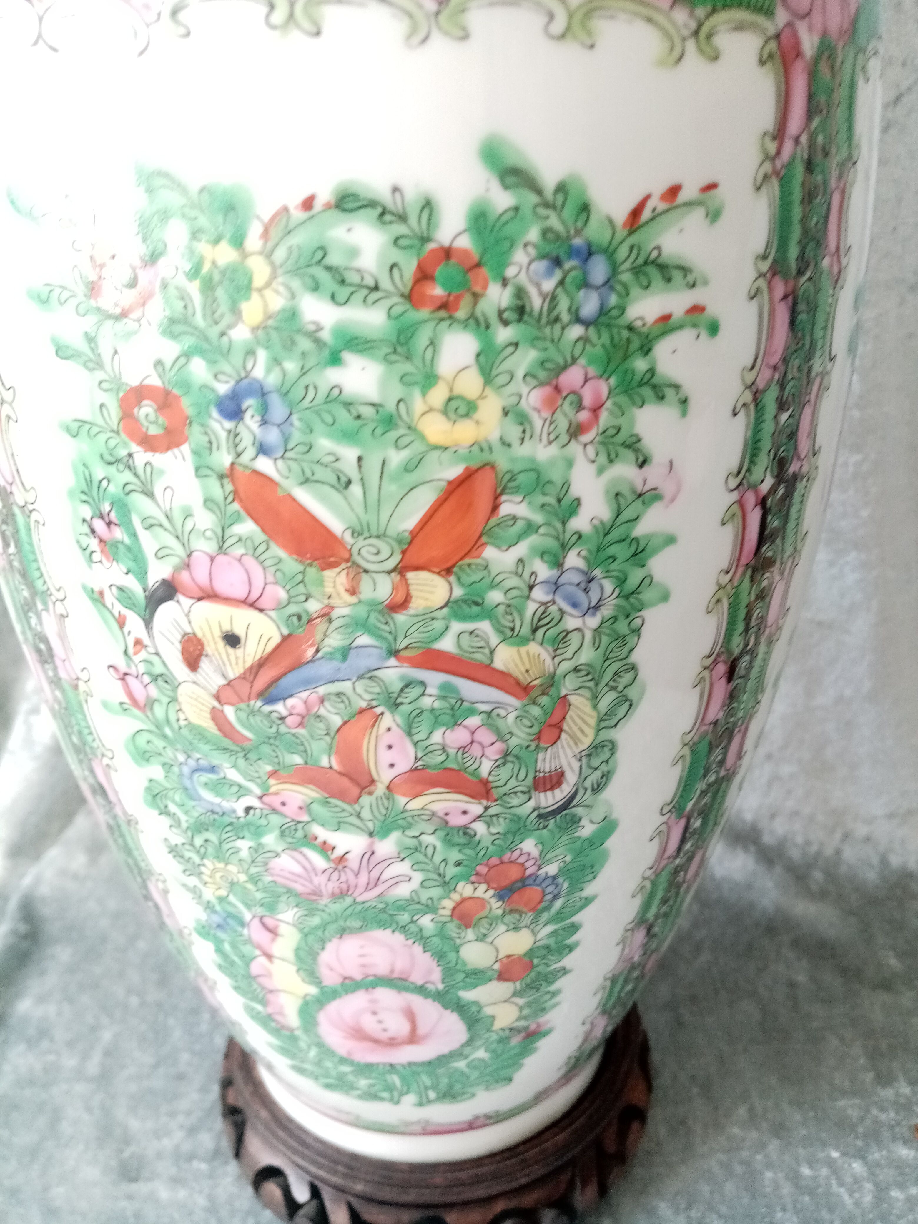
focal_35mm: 26
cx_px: 459
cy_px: 612
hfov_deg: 53.1
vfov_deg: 67.3
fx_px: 919
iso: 149
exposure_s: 1/33.3
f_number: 1.8
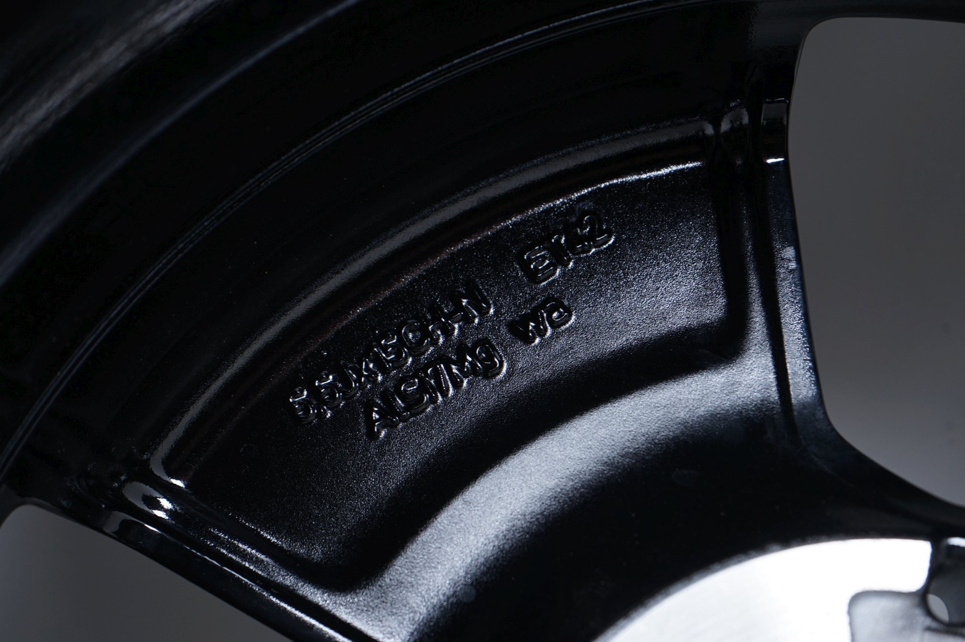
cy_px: 321
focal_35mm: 70
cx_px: 482
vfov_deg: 19.4
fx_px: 1875
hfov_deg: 28.9
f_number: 7.1
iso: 250
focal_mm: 70
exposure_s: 1/100
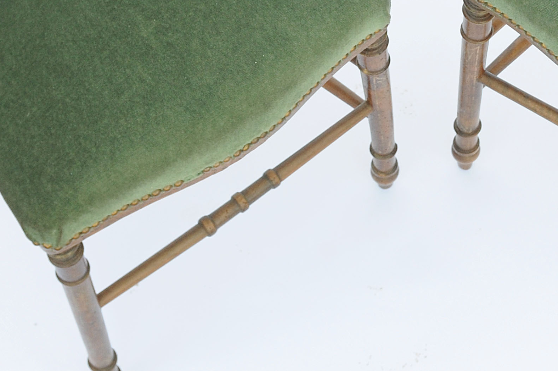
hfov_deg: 20.7
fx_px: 1517
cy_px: -84
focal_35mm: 98
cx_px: 422
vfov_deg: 13.5
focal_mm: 24
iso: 320
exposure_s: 1/160
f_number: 4.5
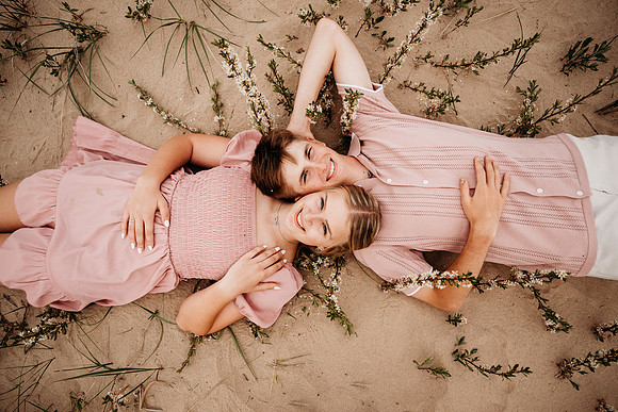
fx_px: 412
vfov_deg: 53.2
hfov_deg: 73.7
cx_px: 309
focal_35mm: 24
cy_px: 206
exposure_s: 1/1000
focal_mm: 24
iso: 320
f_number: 2.8
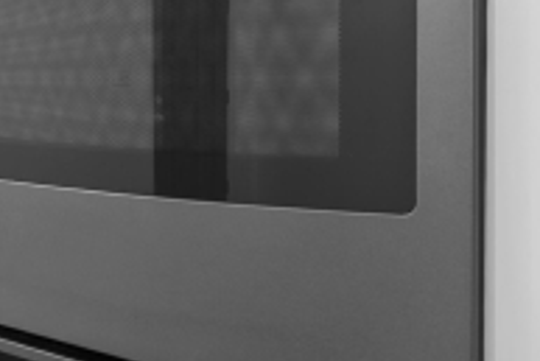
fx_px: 931
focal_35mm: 62
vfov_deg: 21.9
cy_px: 134
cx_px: 172
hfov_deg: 32.0
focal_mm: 16
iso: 400
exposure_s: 1.3
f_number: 11
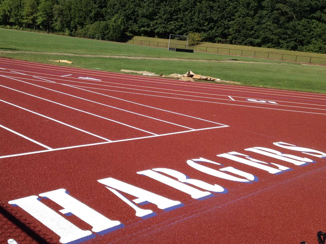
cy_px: 121
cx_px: 123
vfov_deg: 32.2
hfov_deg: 41.8
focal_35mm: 45
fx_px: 424
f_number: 2.4
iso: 64
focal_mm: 4.28
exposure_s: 1/1783
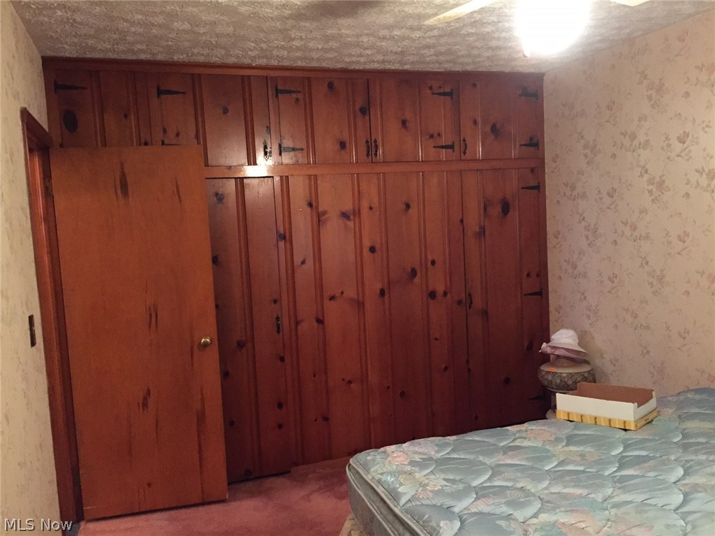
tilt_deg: -6.0
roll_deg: +3.0
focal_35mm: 29
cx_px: 358
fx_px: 599
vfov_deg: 48.2
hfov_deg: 61.7
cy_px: 268
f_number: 2.2
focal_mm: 4.15
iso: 400
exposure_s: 1/15
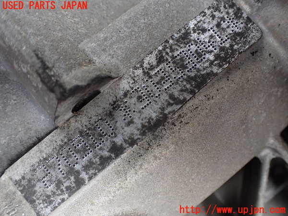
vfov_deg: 46.8
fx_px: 250
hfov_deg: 60.0
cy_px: 108
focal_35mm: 30
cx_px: 144
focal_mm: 5.4
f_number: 2.3
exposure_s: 1/125
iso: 400
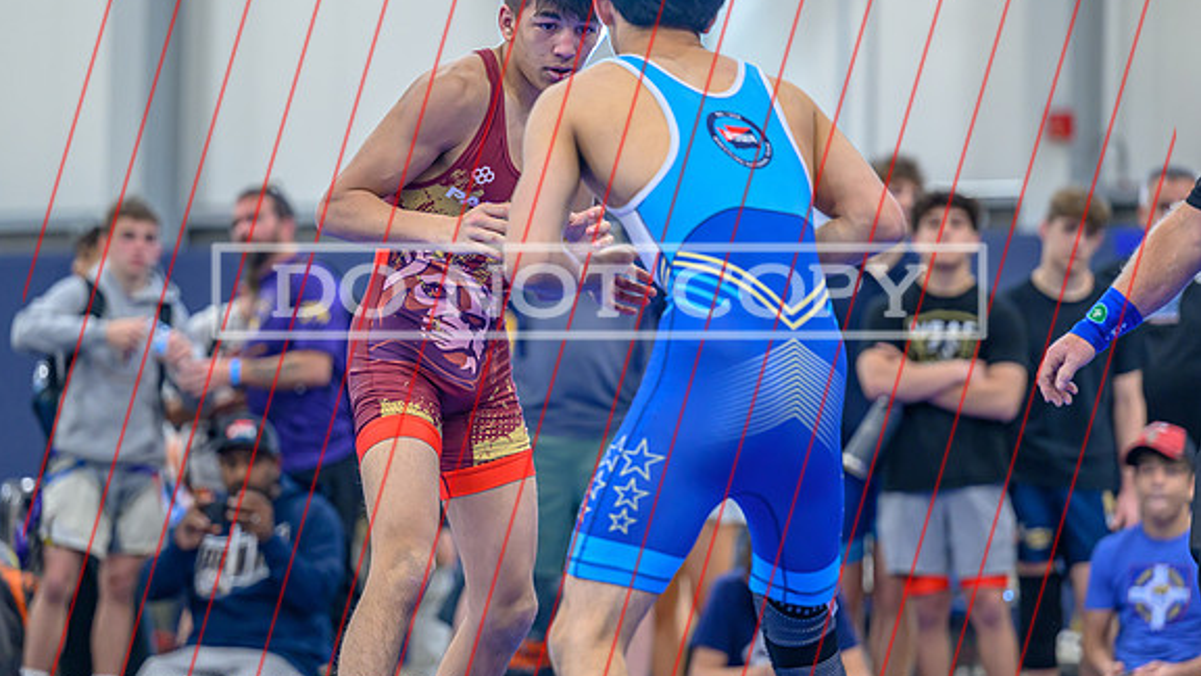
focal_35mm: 162
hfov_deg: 13.3
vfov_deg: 7.5
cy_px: 332
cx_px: 560
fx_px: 5159
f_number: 2.8
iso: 2200
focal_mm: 130
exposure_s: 1/640
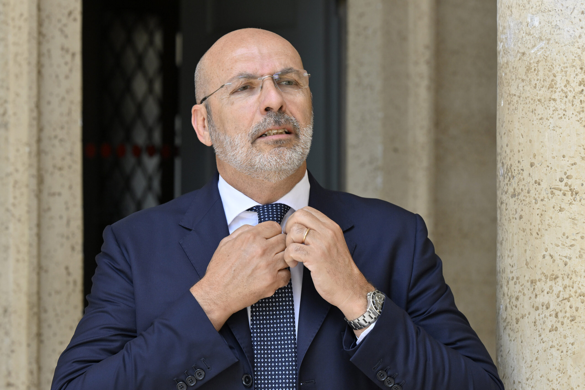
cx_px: 292
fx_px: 1381
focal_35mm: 85
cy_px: 195
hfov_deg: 23.9
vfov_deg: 16.1
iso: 400
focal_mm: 85
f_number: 5
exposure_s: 1/400
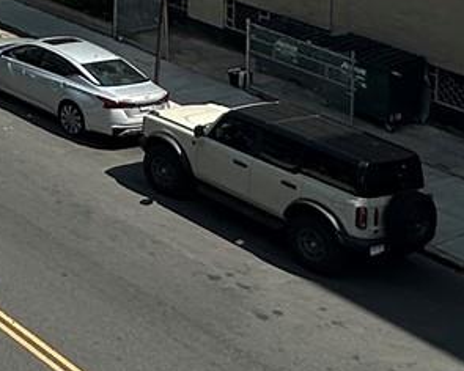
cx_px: -401
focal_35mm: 95
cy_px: -327
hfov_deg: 16.5
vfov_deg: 14.1
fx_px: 1305
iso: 50
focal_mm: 2.22
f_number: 2.2
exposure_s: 1/2817
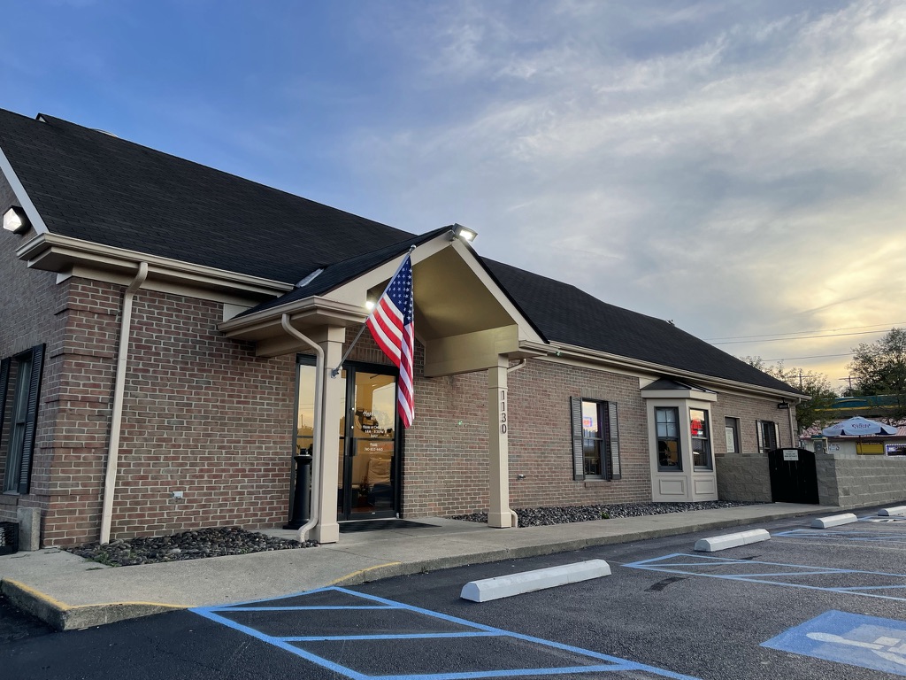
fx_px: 680
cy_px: 340
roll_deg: -0.8
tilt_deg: +10.9
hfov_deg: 67.3
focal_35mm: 26
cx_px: 453
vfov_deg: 53.1
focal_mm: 4.2
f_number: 1.6
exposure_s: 1/487
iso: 32
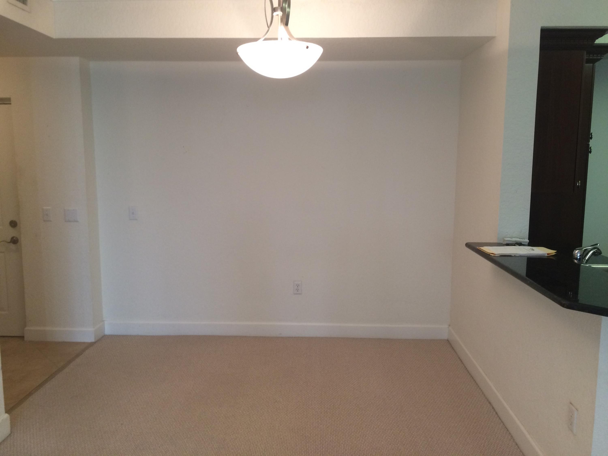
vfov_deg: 48.2
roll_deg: +0.2
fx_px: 509
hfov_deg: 61.7
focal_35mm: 29
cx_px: 304
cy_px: 228
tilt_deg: -8.2
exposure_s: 1/30
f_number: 2.2
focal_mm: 4.15
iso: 160
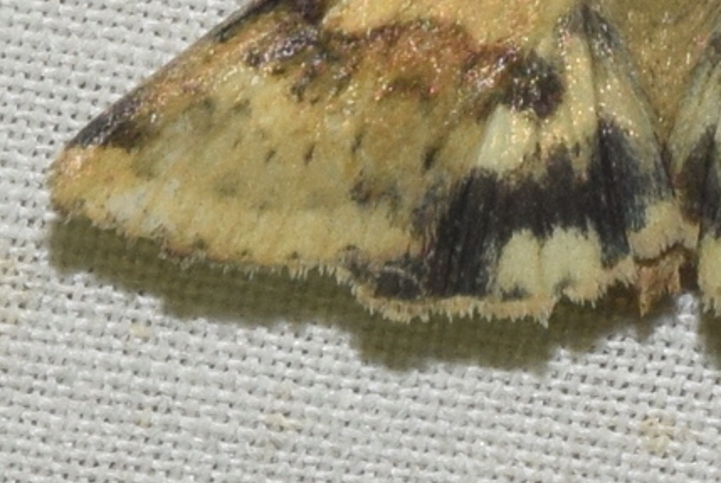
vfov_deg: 3.5
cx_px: 685
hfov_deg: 5.3
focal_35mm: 388
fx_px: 7779
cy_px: 56
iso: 400
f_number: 14
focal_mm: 116
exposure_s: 1/200
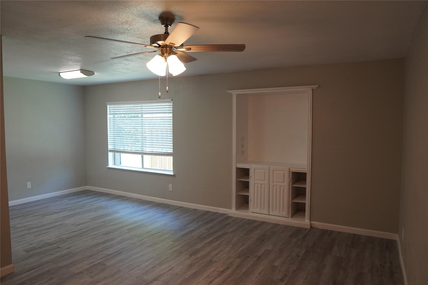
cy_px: 142
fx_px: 285
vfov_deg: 53.1
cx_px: 214
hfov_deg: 73.7
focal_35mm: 24
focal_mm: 16
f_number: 4
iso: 640
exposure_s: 1/160
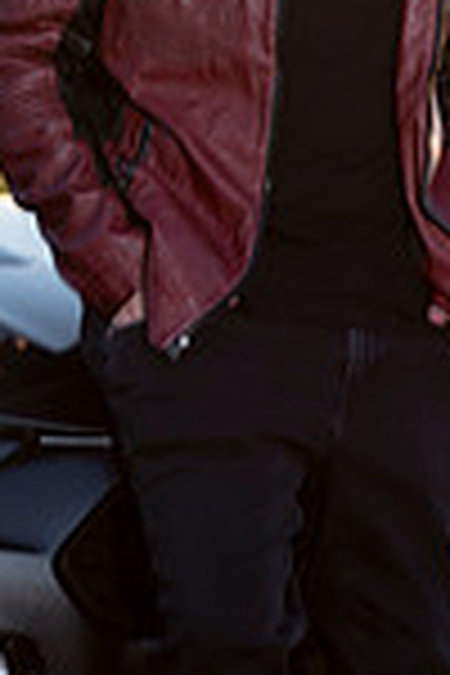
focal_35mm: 742
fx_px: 13911
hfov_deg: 1.9
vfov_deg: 2.8
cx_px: -248
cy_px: 196
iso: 50
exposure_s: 1/100
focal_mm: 160
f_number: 5
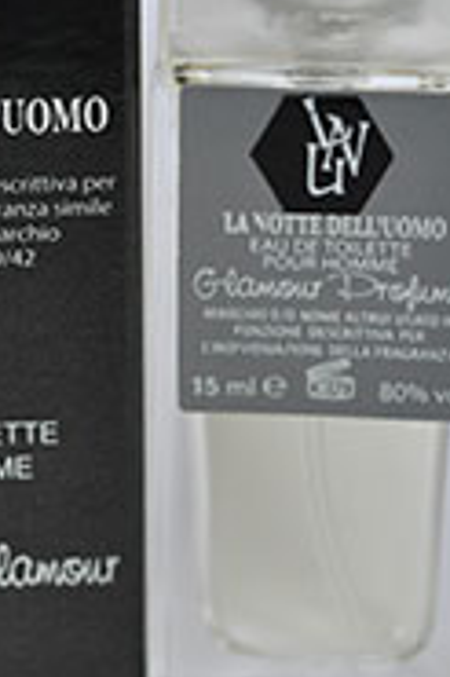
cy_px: 190
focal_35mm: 219
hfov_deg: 6.3
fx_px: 4114
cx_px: 86
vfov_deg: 9.4
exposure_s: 1/200
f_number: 3.2
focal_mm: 60
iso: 800
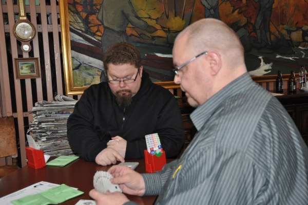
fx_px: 346
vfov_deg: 33.0
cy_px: 102
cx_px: 154
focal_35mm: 40
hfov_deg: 48.0
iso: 800
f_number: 3.8
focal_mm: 27
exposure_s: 1/60
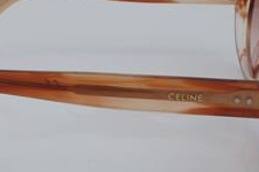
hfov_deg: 15.4
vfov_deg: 10.3
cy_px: 63
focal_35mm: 133
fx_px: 955
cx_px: 95
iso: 100
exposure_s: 1/4
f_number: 32
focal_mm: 50
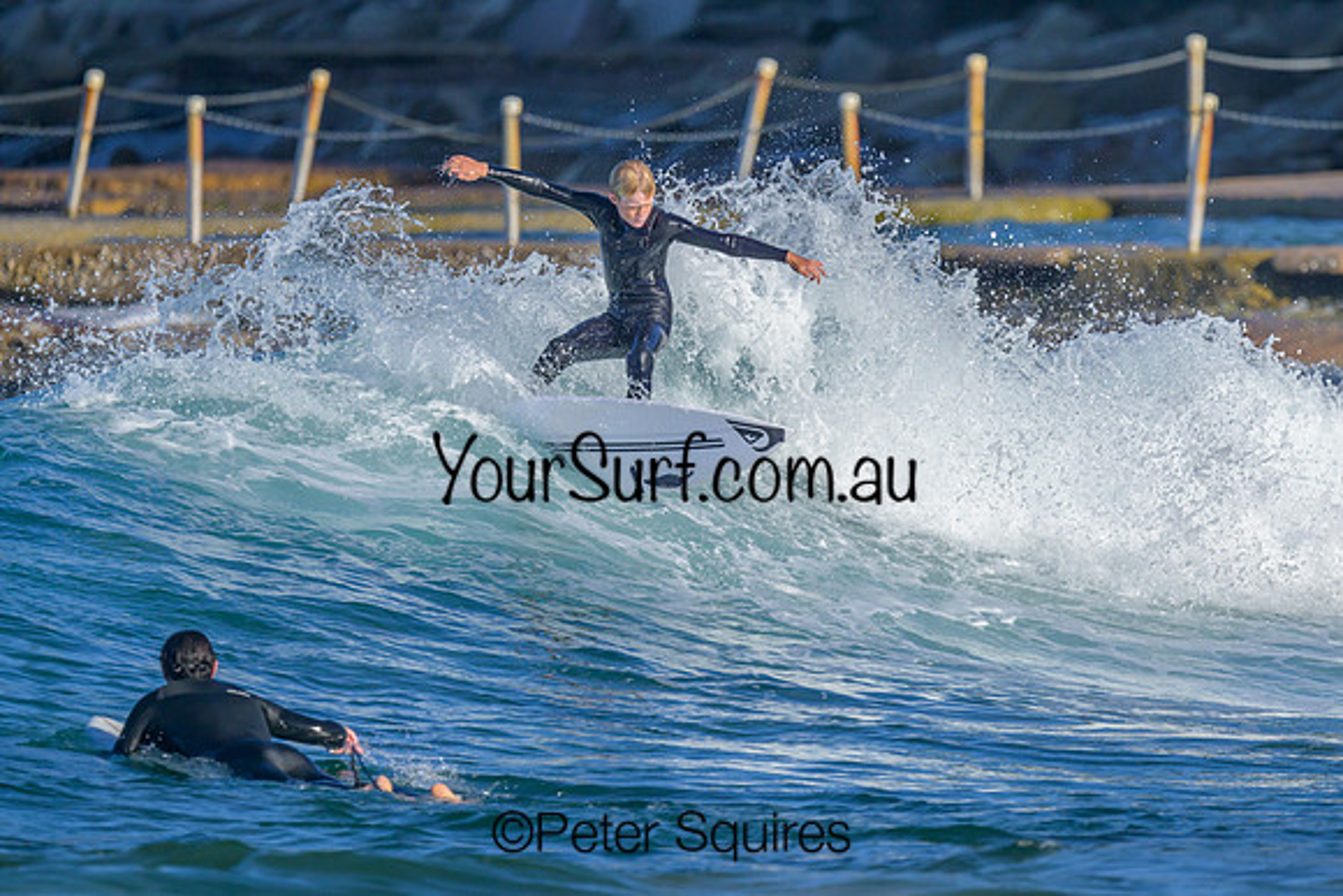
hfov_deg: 1.9
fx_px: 40935
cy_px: 490
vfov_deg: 1.3
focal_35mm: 1097
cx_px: 814
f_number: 6.3
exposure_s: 1/2000
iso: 320
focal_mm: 800
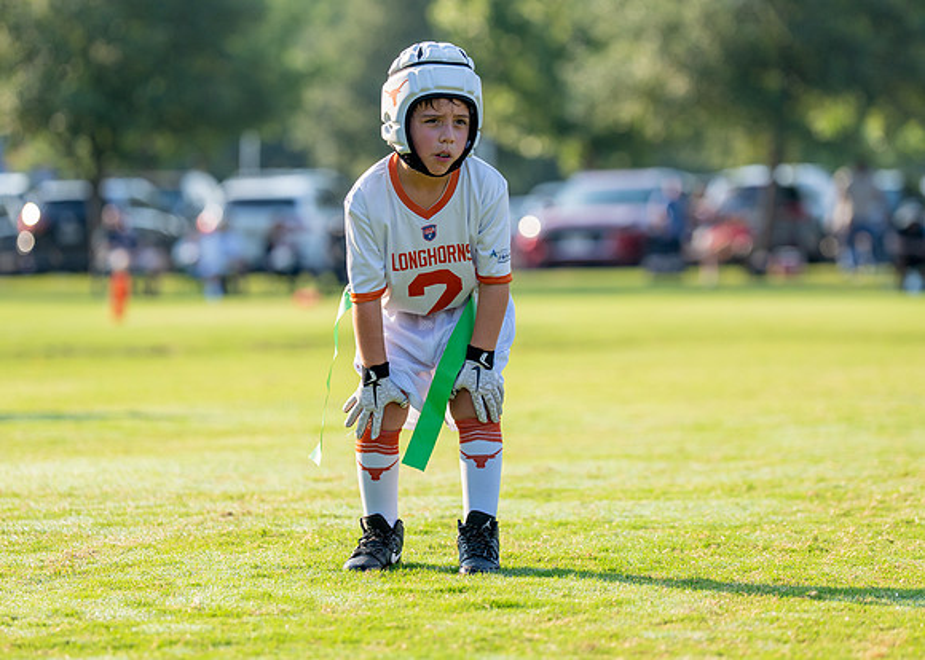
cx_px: 471
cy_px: 258
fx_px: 5046
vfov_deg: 7.5
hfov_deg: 10.5
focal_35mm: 192
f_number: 2.8
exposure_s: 1/2000
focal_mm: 146
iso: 250
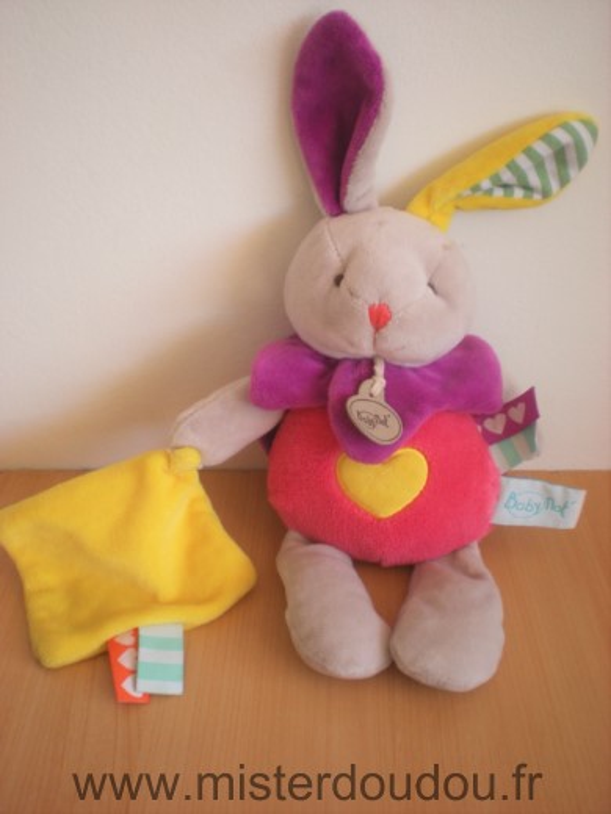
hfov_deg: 37.7
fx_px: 894
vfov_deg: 49.0
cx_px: 306
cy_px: 407
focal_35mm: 38
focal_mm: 6.3
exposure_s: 1/59.6
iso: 97
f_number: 3.1
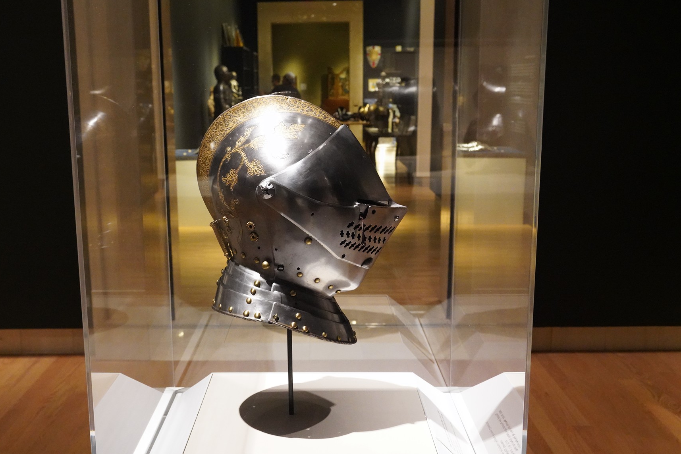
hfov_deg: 46.3
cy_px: 247
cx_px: 303
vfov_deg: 31.9
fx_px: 794
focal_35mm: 42
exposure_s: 1/80
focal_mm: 36
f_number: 9
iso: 10000
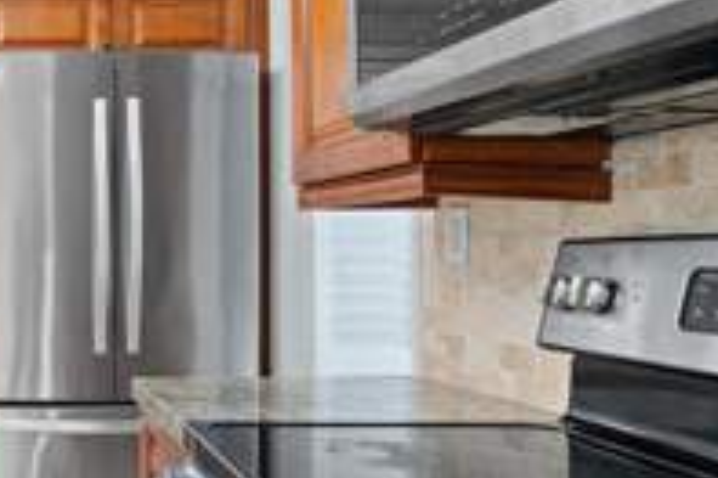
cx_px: 4
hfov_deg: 42.9
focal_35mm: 39
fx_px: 777
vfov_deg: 34.1
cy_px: 246
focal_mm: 16
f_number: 11
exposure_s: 1/1.25
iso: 500
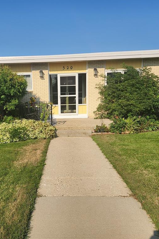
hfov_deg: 40.5
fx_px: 212
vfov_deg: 58.7
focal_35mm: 32
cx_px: 51
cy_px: 119
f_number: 1.8
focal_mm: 5.4
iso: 20
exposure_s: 1/2066
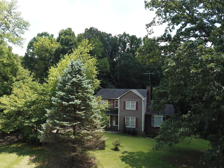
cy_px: 84
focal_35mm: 26
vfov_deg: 53.1
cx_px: 112
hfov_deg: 67.3
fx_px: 168
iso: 150
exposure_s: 1/50
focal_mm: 4.73
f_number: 2.2
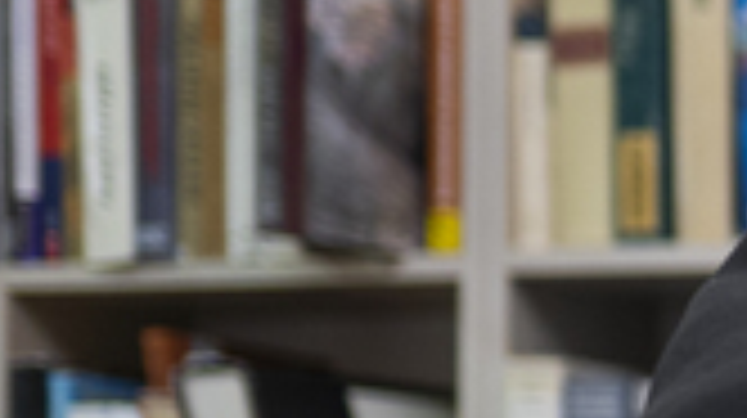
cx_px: 1890
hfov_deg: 9.5
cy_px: 652
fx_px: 3938
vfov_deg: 6.0
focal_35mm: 199
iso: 640
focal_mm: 35
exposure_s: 1/500
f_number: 1.8
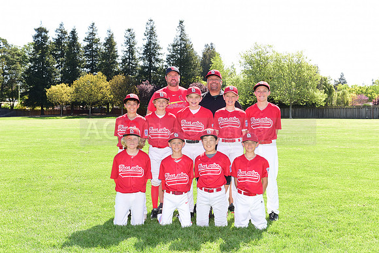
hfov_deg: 38.2
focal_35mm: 52
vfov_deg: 26.0
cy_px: 126
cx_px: 190
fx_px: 548
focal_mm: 52
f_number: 8
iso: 320
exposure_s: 1/160
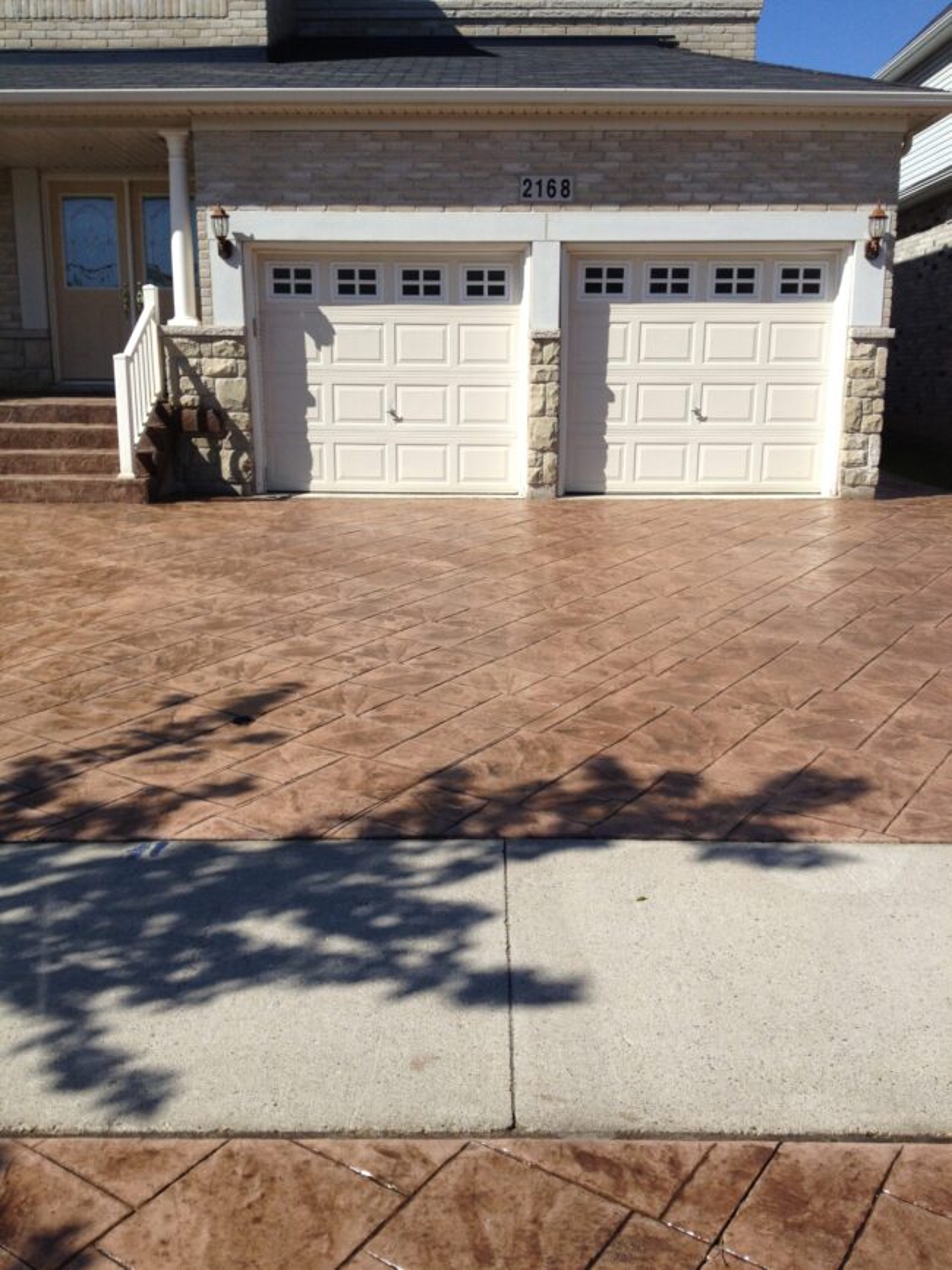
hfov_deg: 40.7
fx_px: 1284
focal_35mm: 35
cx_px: 476
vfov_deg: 52.6
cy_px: 635
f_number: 2.4
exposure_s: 1/2123
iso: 50
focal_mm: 4.28
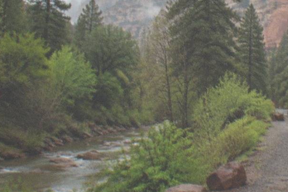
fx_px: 488
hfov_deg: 32.5
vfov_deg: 22.2
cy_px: 67
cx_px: 204
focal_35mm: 61
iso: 320
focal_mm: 37
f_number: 8
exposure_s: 1/250
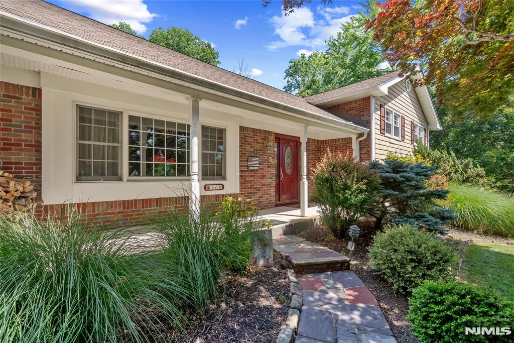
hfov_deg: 96.7
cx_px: 257
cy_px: 172
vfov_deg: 73.8
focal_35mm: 16
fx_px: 228
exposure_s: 1/100
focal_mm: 16
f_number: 9
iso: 250
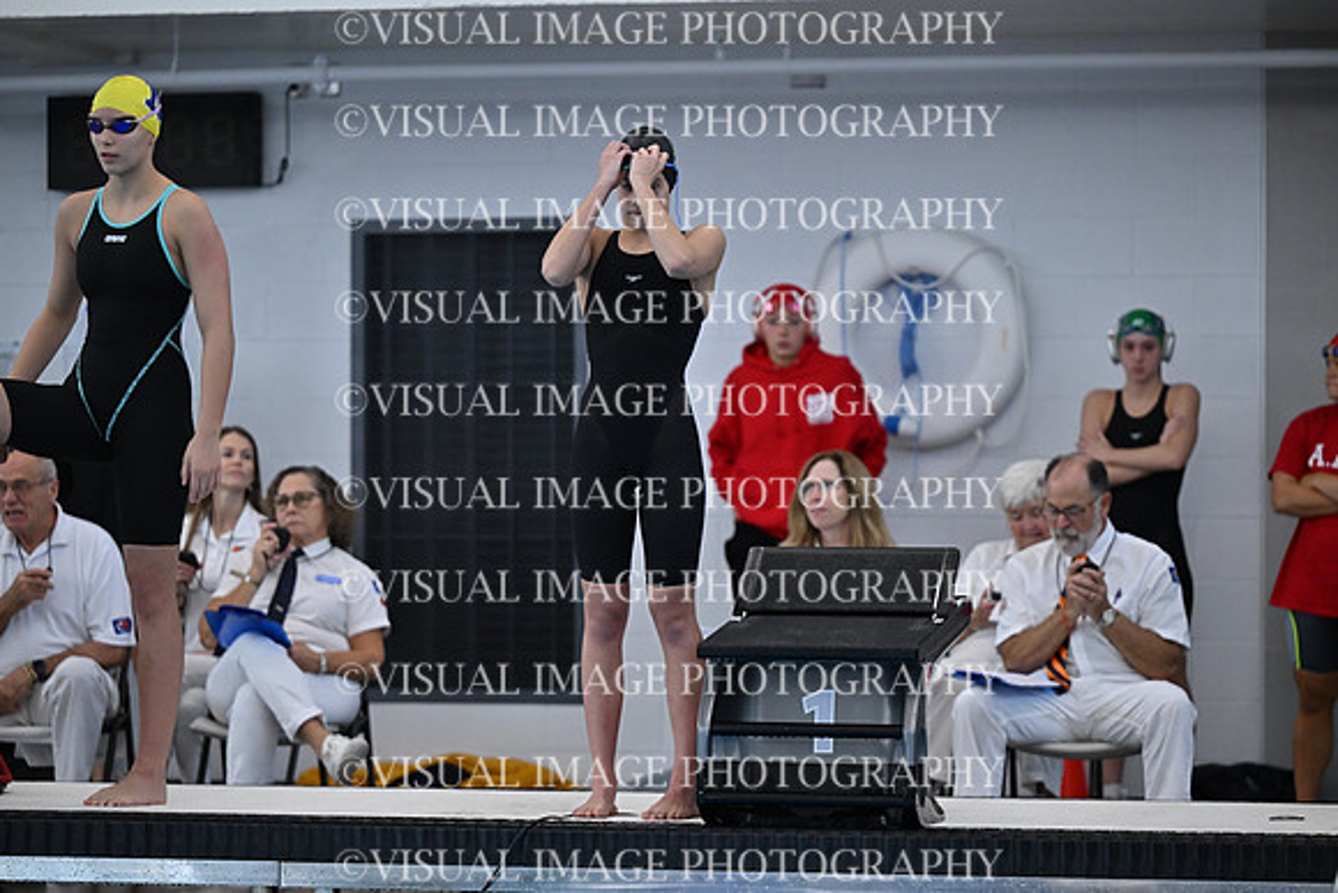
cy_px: 446
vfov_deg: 10.6
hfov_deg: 15.8
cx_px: 669
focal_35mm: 130
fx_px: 4833
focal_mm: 130
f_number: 2.8
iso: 1250
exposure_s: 1/1000
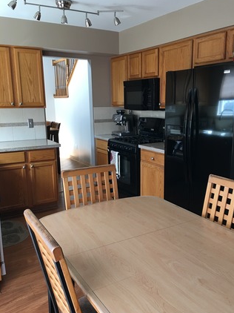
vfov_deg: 55.3
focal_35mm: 33
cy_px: 169
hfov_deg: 42.8
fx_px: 298
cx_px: 133
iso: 40
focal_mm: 4.15
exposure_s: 1/30
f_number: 2.2
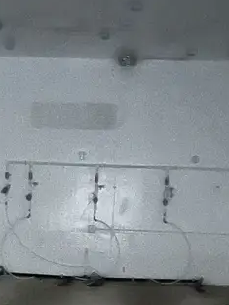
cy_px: 384
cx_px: 36
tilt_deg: -17.4
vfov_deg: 21.1
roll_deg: -0.6
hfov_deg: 17.2
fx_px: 749
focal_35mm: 85
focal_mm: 5.1
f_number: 1.6
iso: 1000
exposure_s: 1/5
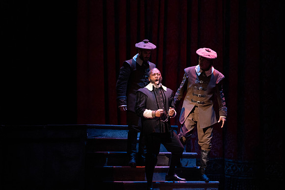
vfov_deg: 9.2
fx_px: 1188
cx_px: 142
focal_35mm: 150
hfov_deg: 13.7
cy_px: 95
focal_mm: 150
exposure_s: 1/250
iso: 4000
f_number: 2.8
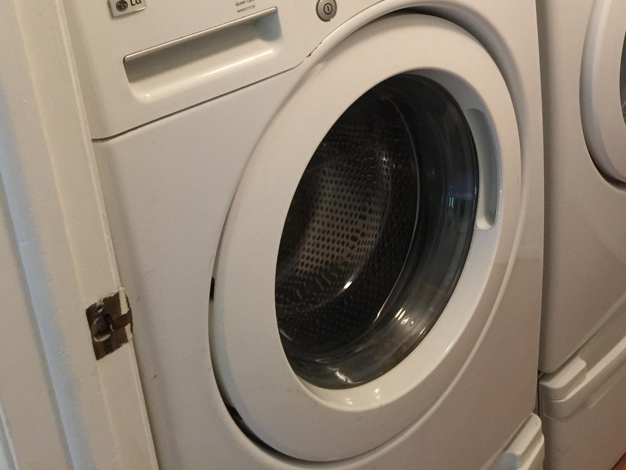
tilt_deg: -21.6
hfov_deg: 34.5
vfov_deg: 26.6
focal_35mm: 53
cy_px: 44
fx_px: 958
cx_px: 539
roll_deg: -0.1
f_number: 2.2
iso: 80
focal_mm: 4.15
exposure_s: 1/15
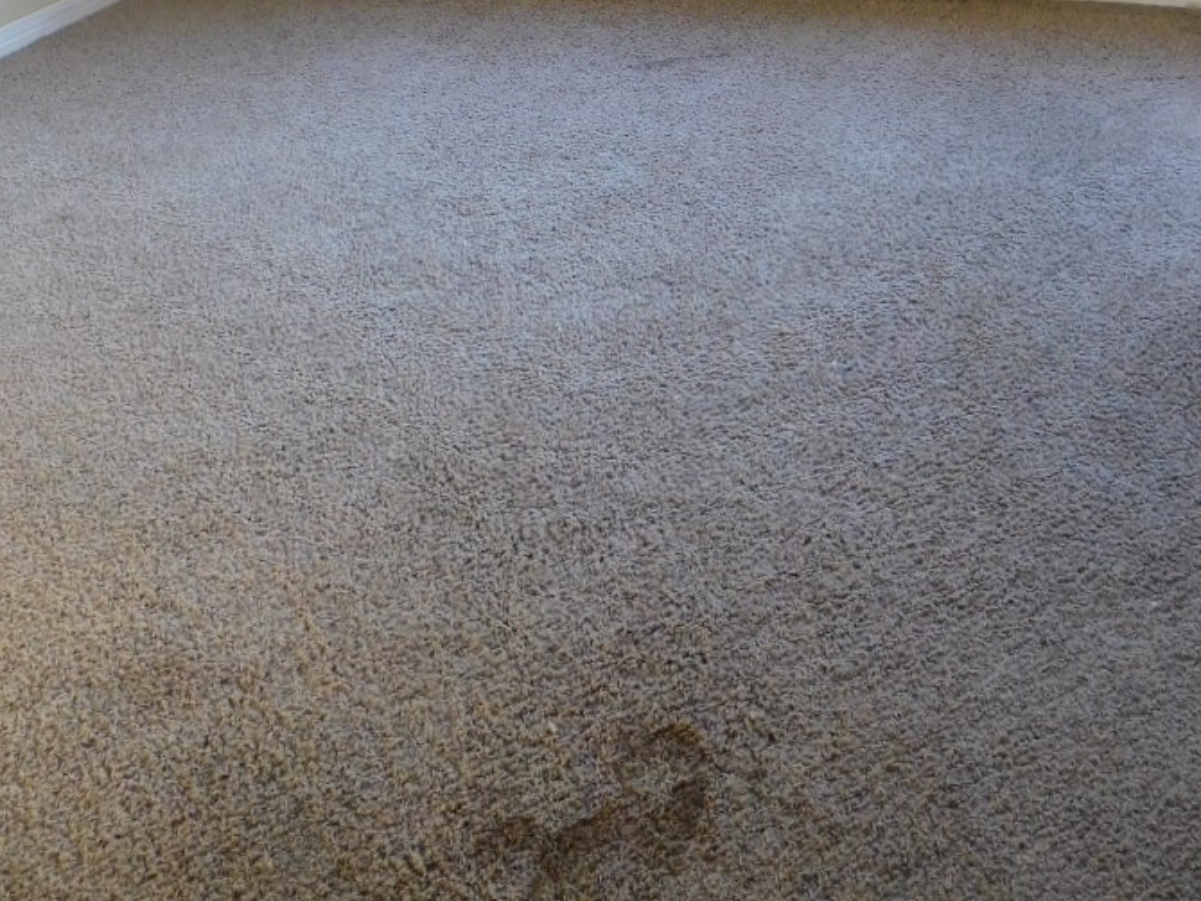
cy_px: 84
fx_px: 1909
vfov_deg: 25.7
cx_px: 603
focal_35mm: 55
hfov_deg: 34.9
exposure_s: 1/30
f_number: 3
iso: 140
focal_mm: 4
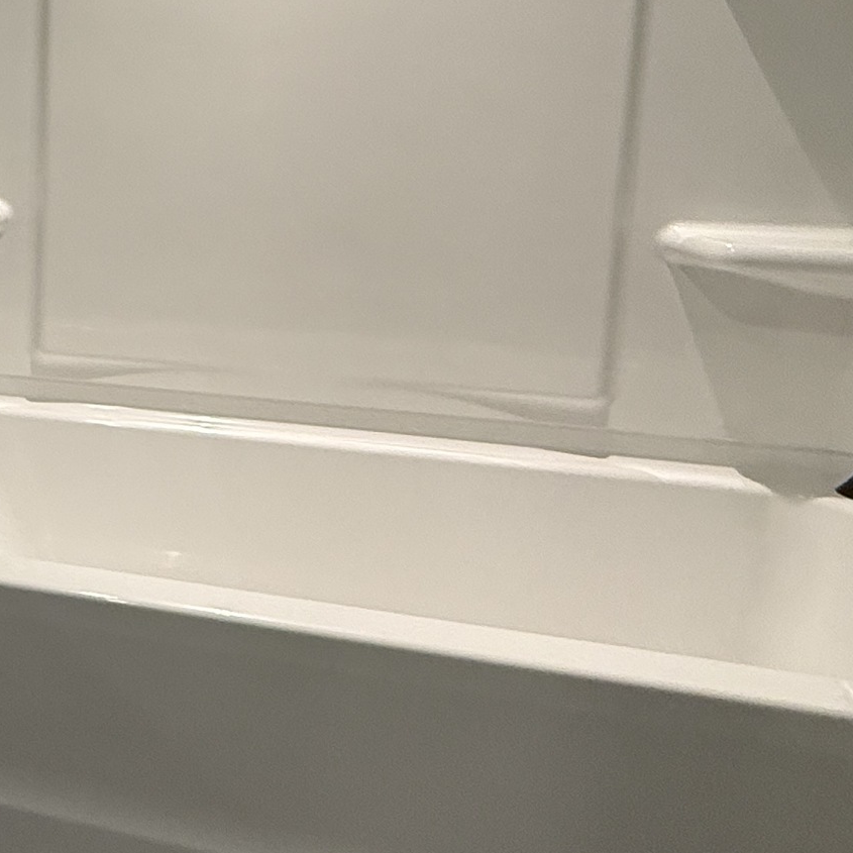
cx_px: -479
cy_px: 174
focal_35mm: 45
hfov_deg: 25.8
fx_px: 1255
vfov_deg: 36.3
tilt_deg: -8.3
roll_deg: +2.6
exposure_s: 1/120
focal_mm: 2.22
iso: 250
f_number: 2.2
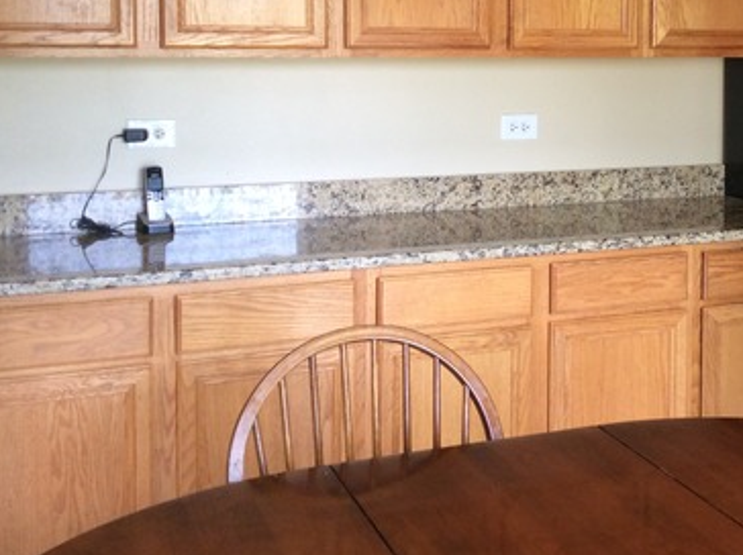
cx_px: 567
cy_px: 104
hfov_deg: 32.6
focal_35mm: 58
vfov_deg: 24.7
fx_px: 1243
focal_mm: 3.3
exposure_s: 1/24
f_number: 2.4
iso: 64
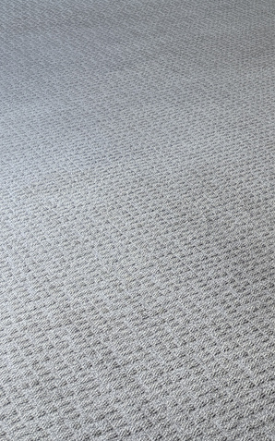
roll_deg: -0.8
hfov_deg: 14.4
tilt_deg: -7.0
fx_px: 984
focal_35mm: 82
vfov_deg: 23.0
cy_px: -101
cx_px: 465
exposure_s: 1/180
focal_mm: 6.76
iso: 80
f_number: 1.78
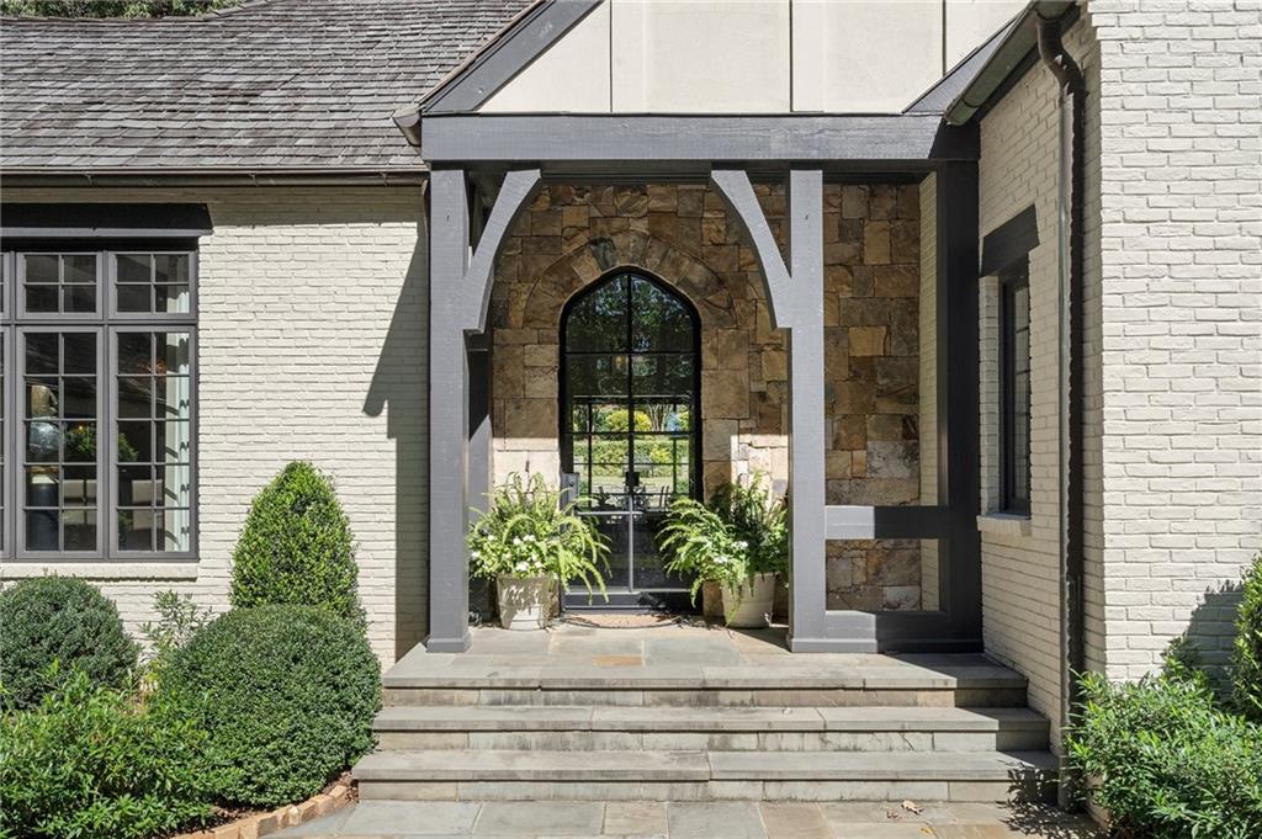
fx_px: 981
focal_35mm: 28
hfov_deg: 65.5
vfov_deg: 46.3
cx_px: 631
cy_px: 420
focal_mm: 28
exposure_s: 1/2500
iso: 640
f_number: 11
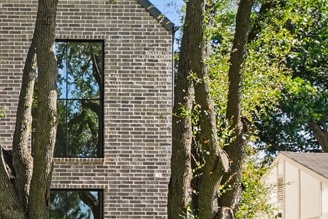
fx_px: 1030
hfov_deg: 16.9
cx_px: -119
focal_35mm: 113
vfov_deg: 12.1
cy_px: 147
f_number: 10
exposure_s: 1/200
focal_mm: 24
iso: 1600
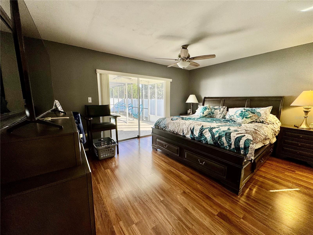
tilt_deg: -8.3
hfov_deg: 102.1
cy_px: 118
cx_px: 156
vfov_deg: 85.7
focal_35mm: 14
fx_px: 127
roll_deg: -0.3
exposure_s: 1/120
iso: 100
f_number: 2.2
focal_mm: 2.22
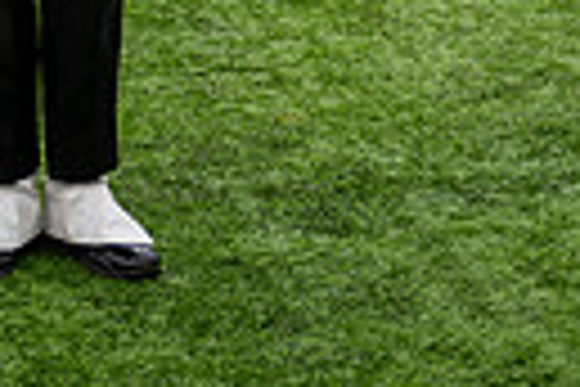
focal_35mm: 212
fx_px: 3415
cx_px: -103
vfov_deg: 6.3
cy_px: -448
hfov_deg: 9.6
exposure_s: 1/500
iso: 100
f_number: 2.8
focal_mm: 47
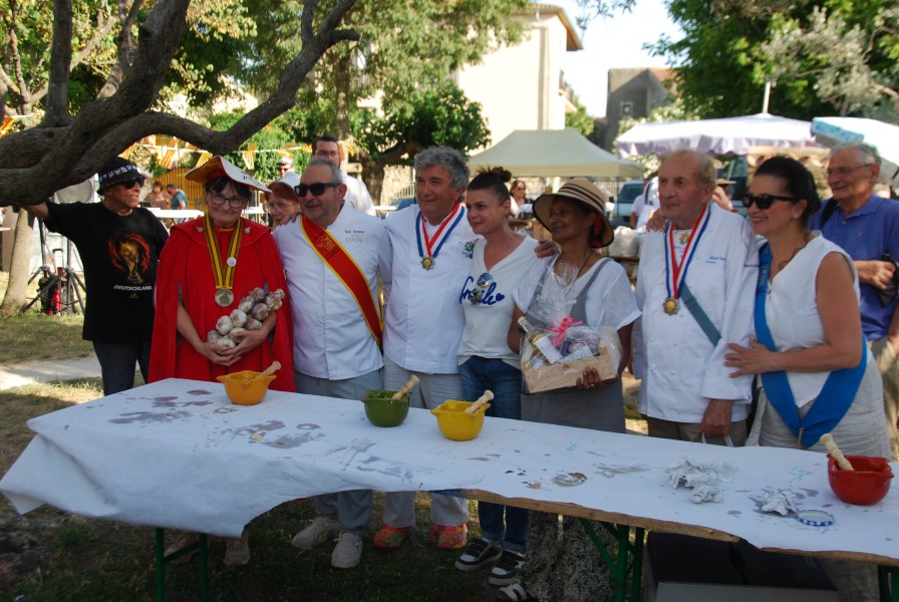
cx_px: 450
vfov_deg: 34.3
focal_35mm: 39
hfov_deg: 49.5
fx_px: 975
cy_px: 301
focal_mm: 26
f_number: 5.6
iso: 100
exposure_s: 1/125
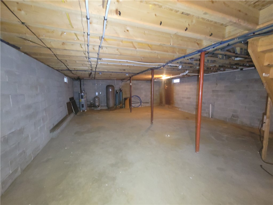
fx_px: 103
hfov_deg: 106.2
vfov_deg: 89.9
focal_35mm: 13
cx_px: 136
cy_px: 102
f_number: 2.2
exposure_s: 1/19
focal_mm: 2.2
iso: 640
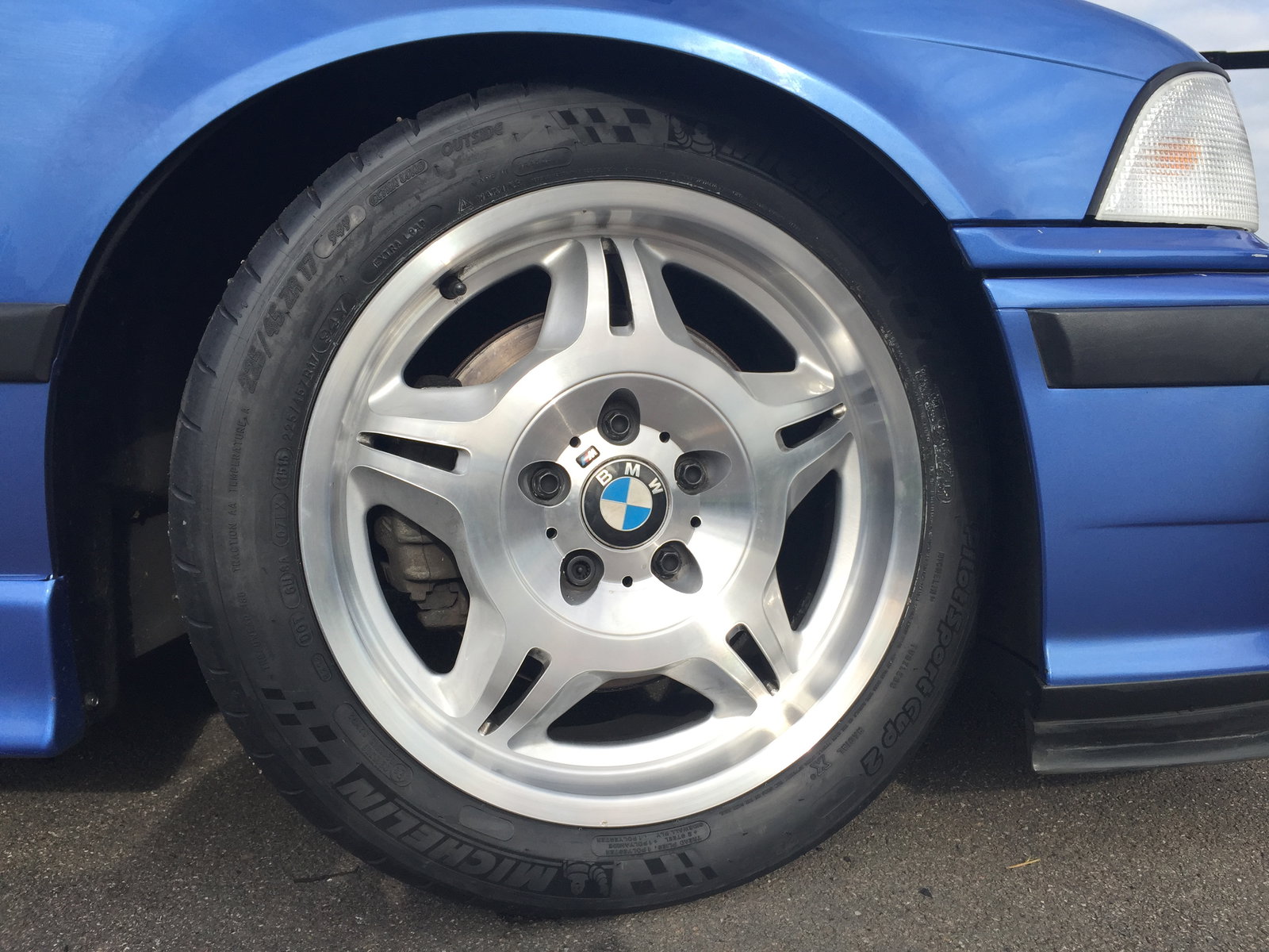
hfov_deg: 61.7
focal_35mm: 29
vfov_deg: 48.2
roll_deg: +0.1
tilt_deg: -7.3
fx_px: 1063
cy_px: 476
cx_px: 634
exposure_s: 1/942
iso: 32
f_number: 2.2
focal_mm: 4.15
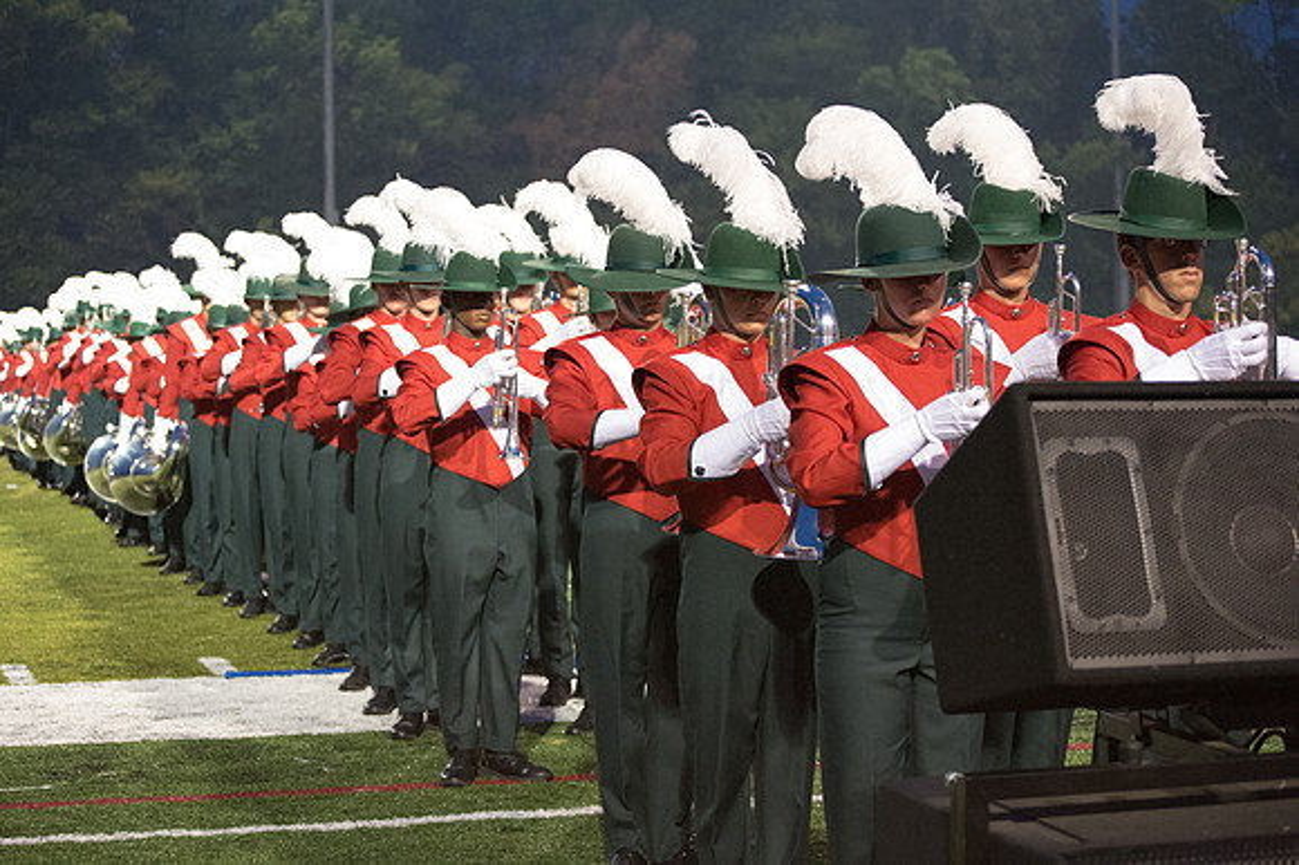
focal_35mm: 70
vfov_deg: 19.4
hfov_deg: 28.9
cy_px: 432
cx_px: 650
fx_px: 2524
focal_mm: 70
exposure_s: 1/200
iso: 10000
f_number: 4.5
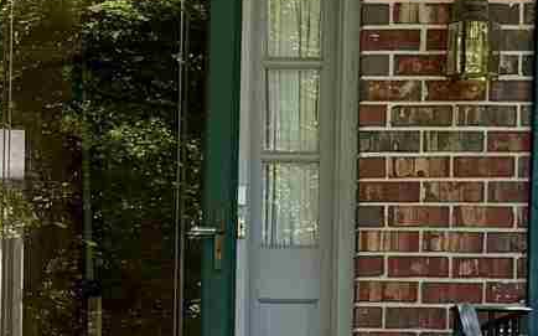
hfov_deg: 11.5
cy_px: 557
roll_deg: -1.4
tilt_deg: -0.7
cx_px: -37
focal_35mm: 180
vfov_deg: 7.1
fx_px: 2639
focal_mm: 6.76
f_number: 1.78
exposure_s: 1/532
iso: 100
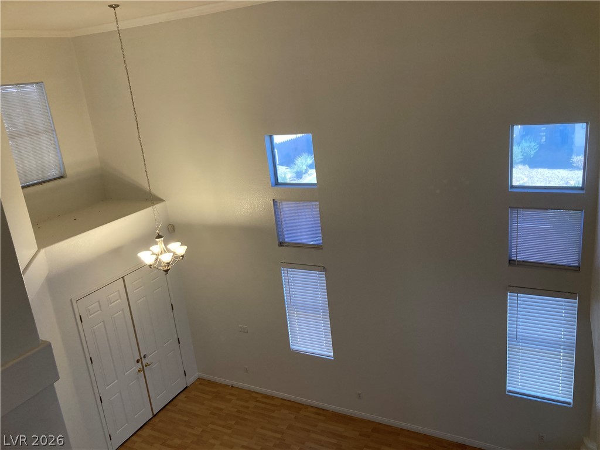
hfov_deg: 63.4
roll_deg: +5.6
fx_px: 485
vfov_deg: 49.7
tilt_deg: -14.9
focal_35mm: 28
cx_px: 300
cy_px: 225
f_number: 1.8
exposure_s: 1/60
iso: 80
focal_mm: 3.99
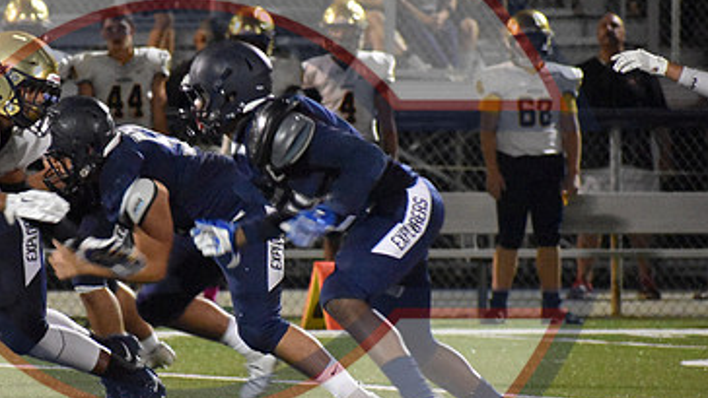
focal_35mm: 551
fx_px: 10347
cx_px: 173
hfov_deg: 3.9
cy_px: 209
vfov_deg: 2.2
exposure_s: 1/250
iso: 12800
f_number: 5.6
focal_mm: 220
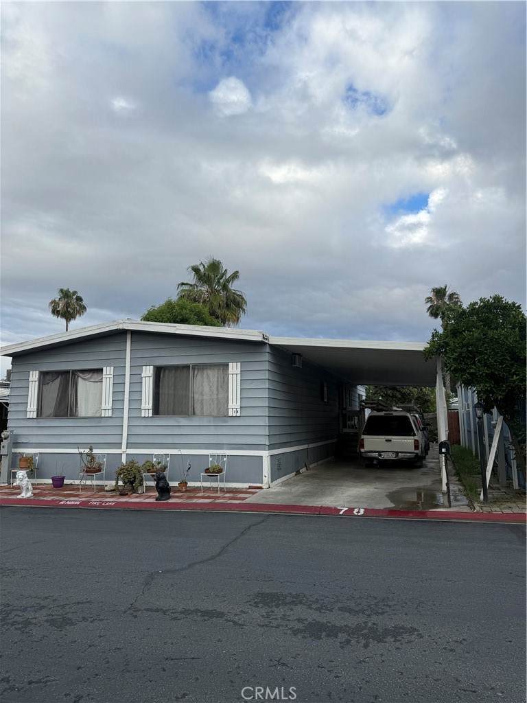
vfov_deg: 71.6
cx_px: 264
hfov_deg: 56.8
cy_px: 352
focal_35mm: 24
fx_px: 487
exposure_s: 1/2445
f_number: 1.78
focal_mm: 6.76
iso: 80
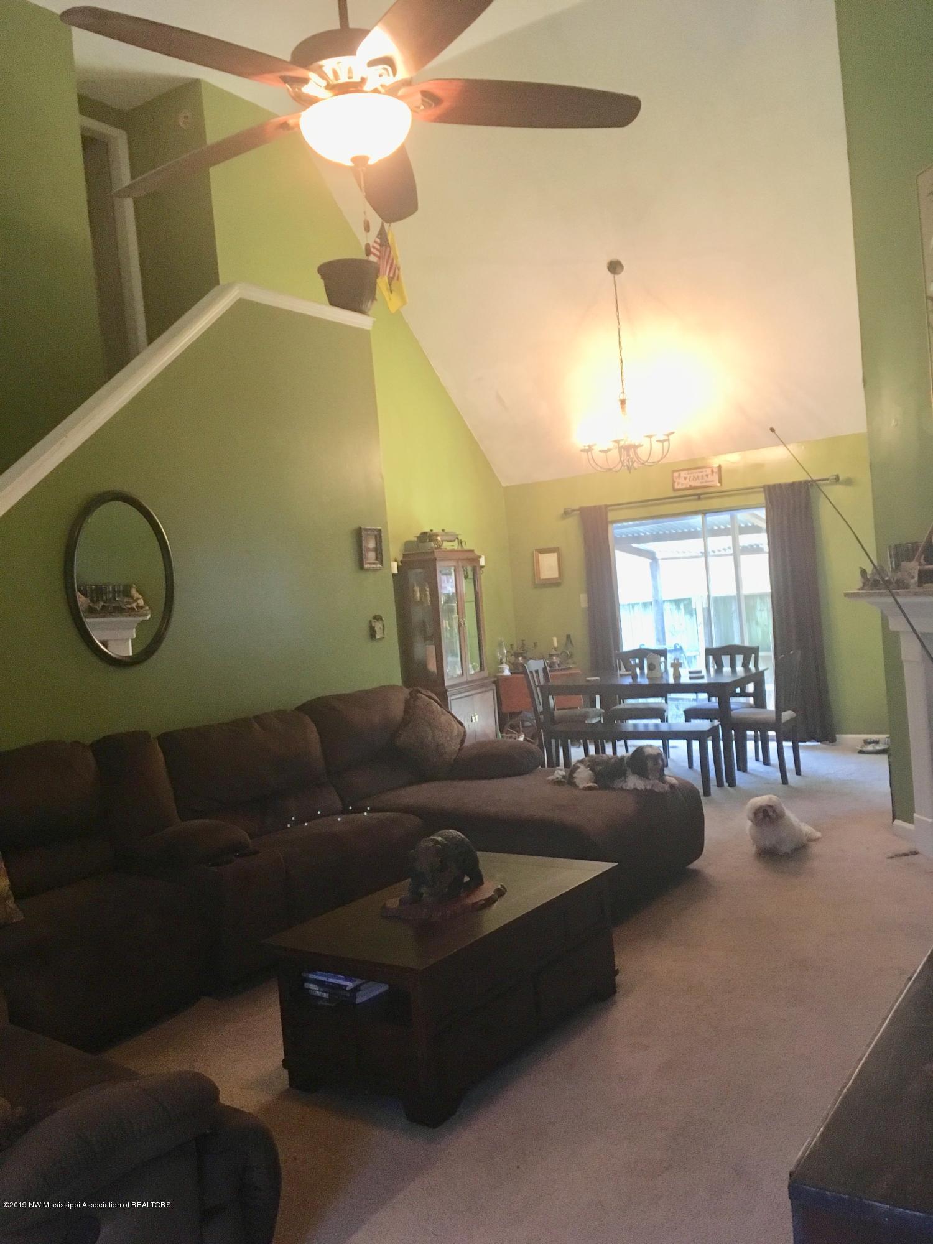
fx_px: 1042
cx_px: 466
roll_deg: +4.8
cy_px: 622
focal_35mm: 29
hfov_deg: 48.2
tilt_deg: -2.3
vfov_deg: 61.7
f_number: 2.2
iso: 200
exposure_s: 1/30
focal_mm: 4.15
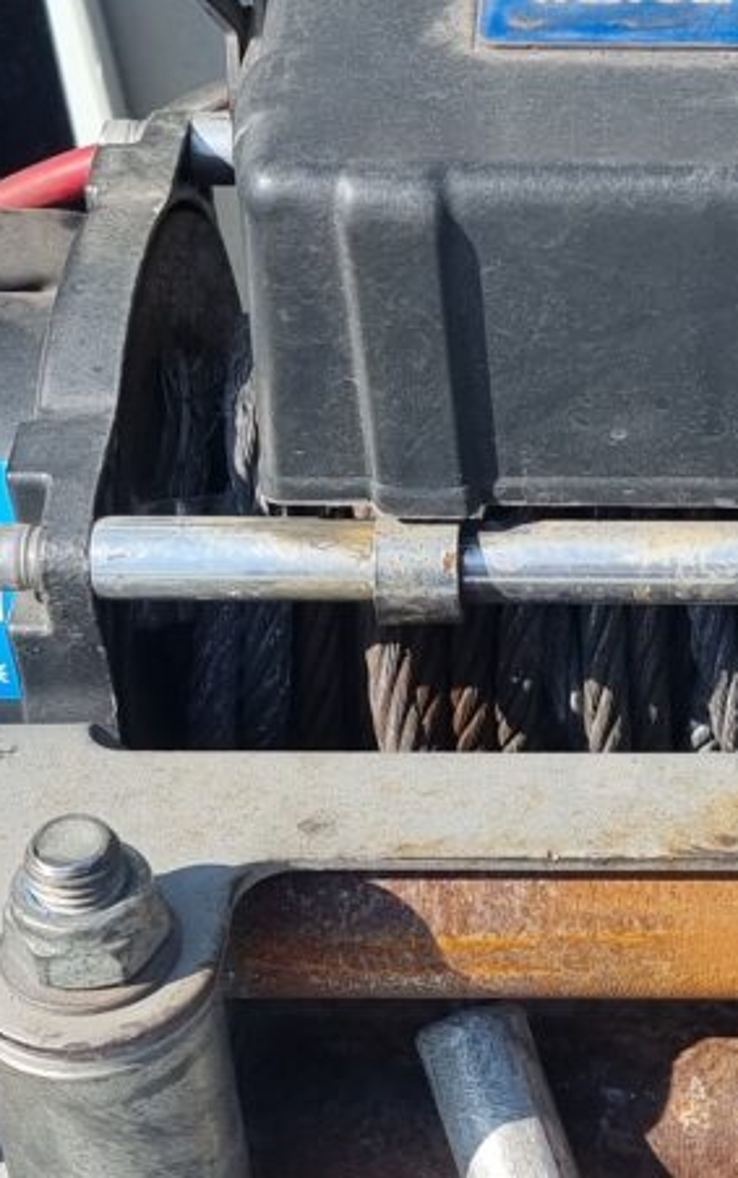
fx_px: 2893
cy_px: 537
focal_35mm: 90
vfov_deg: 23.0
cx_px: 694
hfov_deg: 14.4
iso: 50
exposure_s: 1/742
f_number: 1.8
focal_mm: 6.7
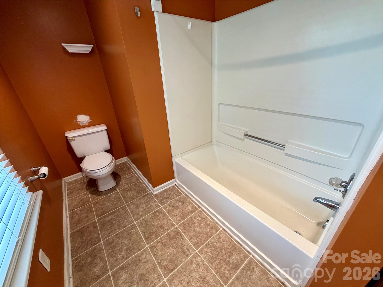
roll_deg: +4.0
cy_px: 144
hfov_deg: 102.1
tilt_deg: -25.2
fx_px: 155
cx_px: 192
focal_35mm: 14
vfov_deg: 85.7
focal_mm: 2.22
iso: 320
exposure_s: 1/120
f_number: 2.2
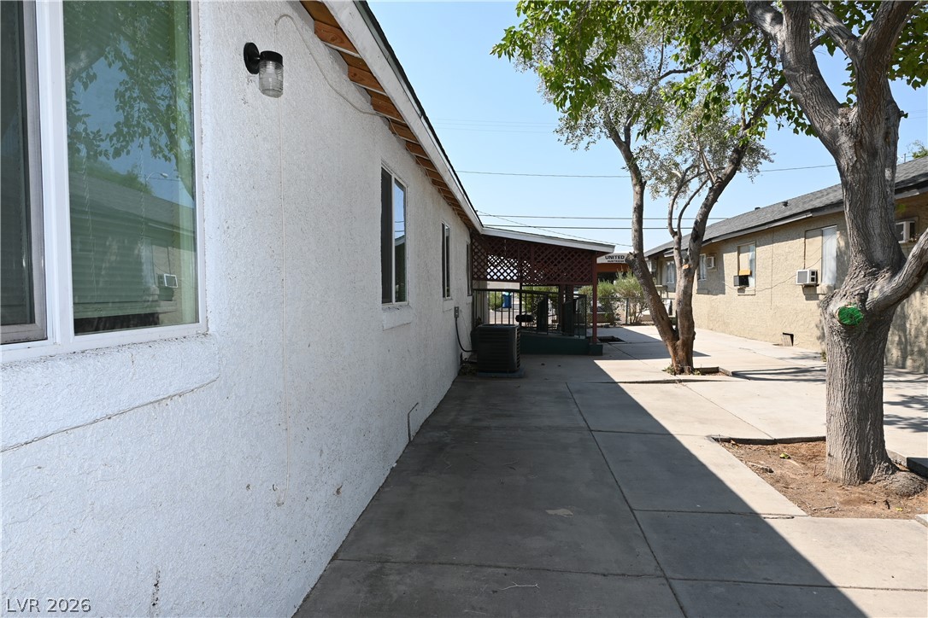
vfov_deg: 57.8
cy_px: 309
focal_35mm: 22
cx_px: 464
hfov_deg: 79.2
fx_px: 561
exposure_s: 1/200
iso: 100
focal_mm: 14.5
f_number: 9
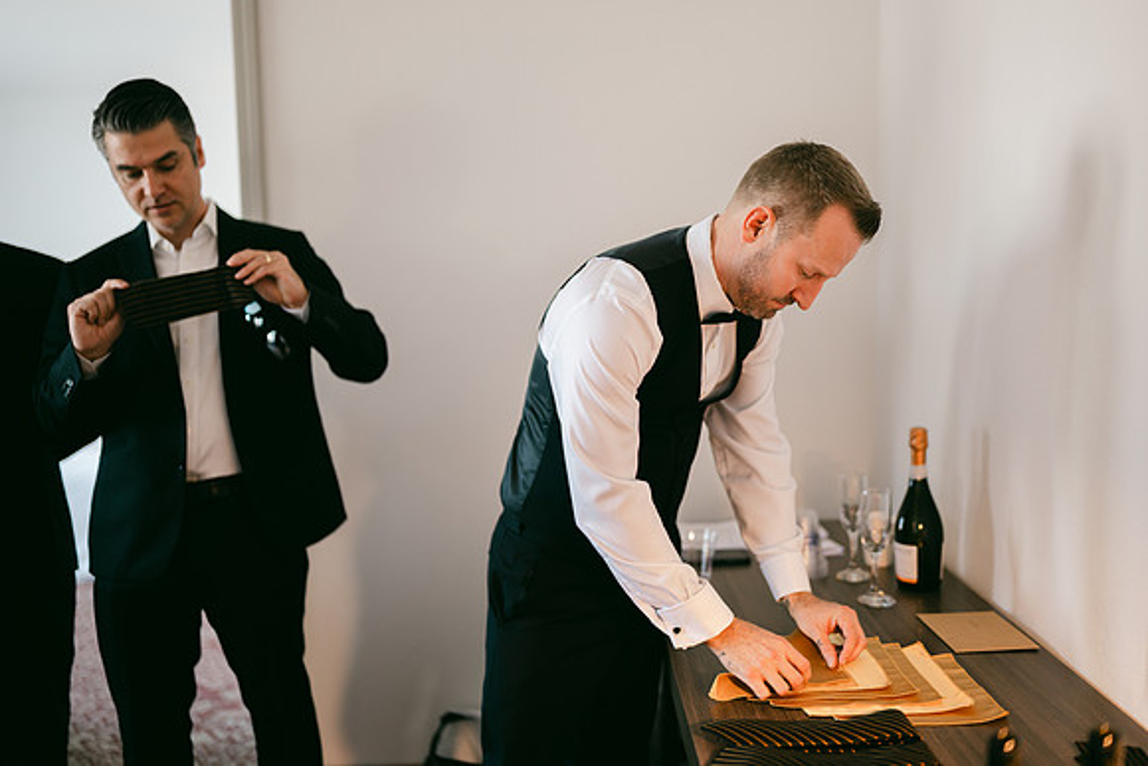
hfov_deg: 54.4
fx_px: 1116
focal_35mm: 35
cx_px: 574
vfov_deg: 37.9
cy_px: 383
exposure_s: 1/100
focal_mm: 35
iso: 400
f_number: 1.2
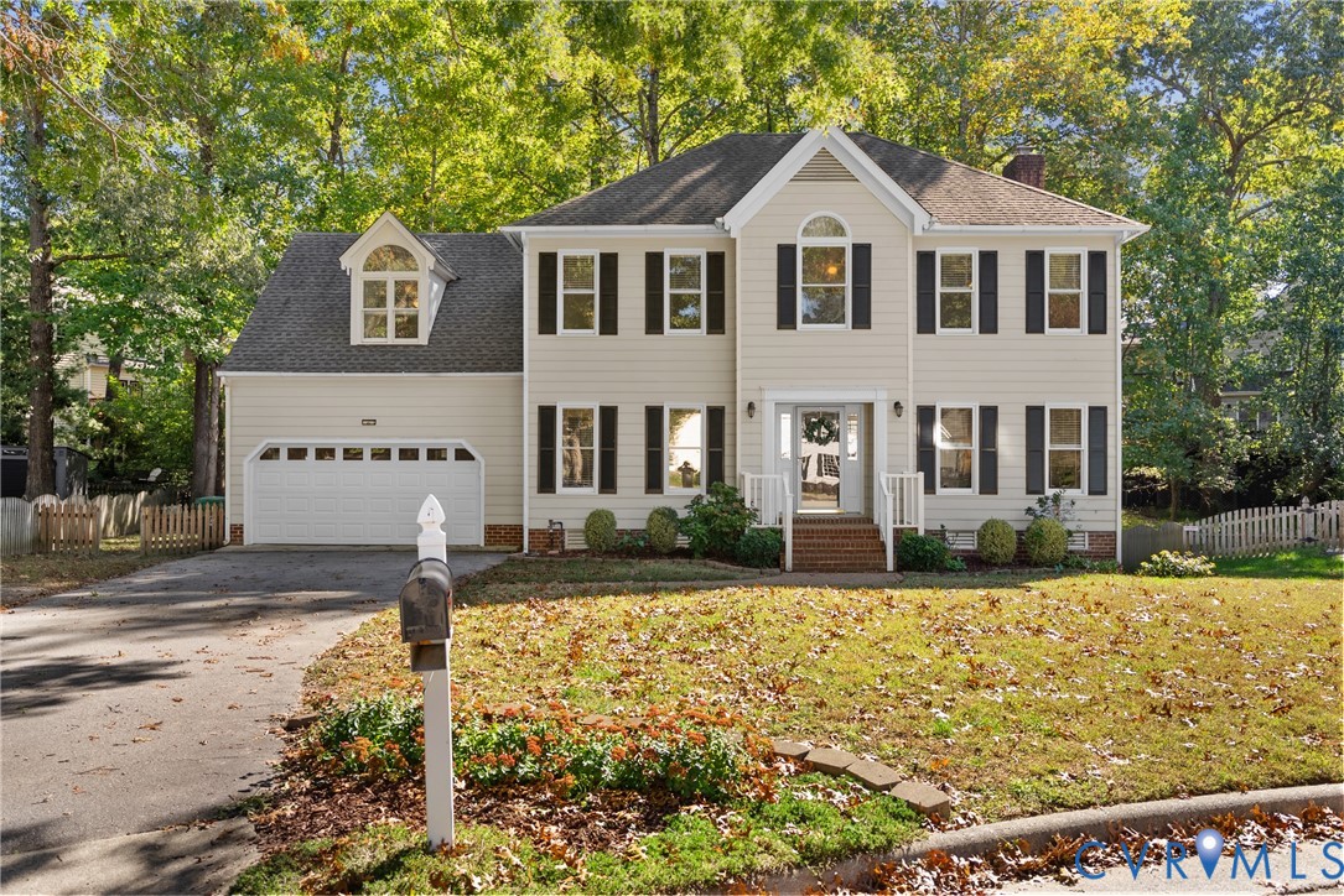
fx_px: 952
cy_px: 448
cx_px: 672
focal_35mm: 26
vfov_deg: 50.4
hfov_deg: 70.4
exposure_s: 1/60
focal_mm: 25.5
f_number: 4
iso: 100
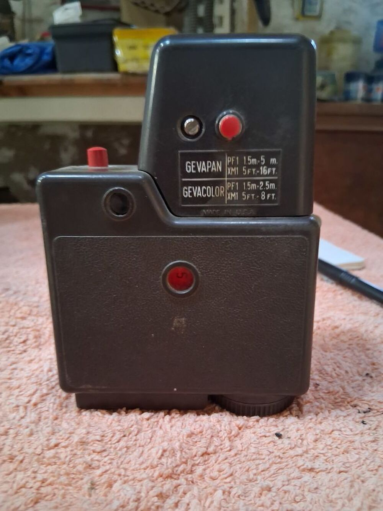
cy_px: 256
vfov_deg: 67.3
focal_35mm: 26
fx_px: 383
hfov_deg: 53.1
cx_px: 192
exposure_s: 1/24
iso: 800
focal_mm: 3.98
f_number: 1.8
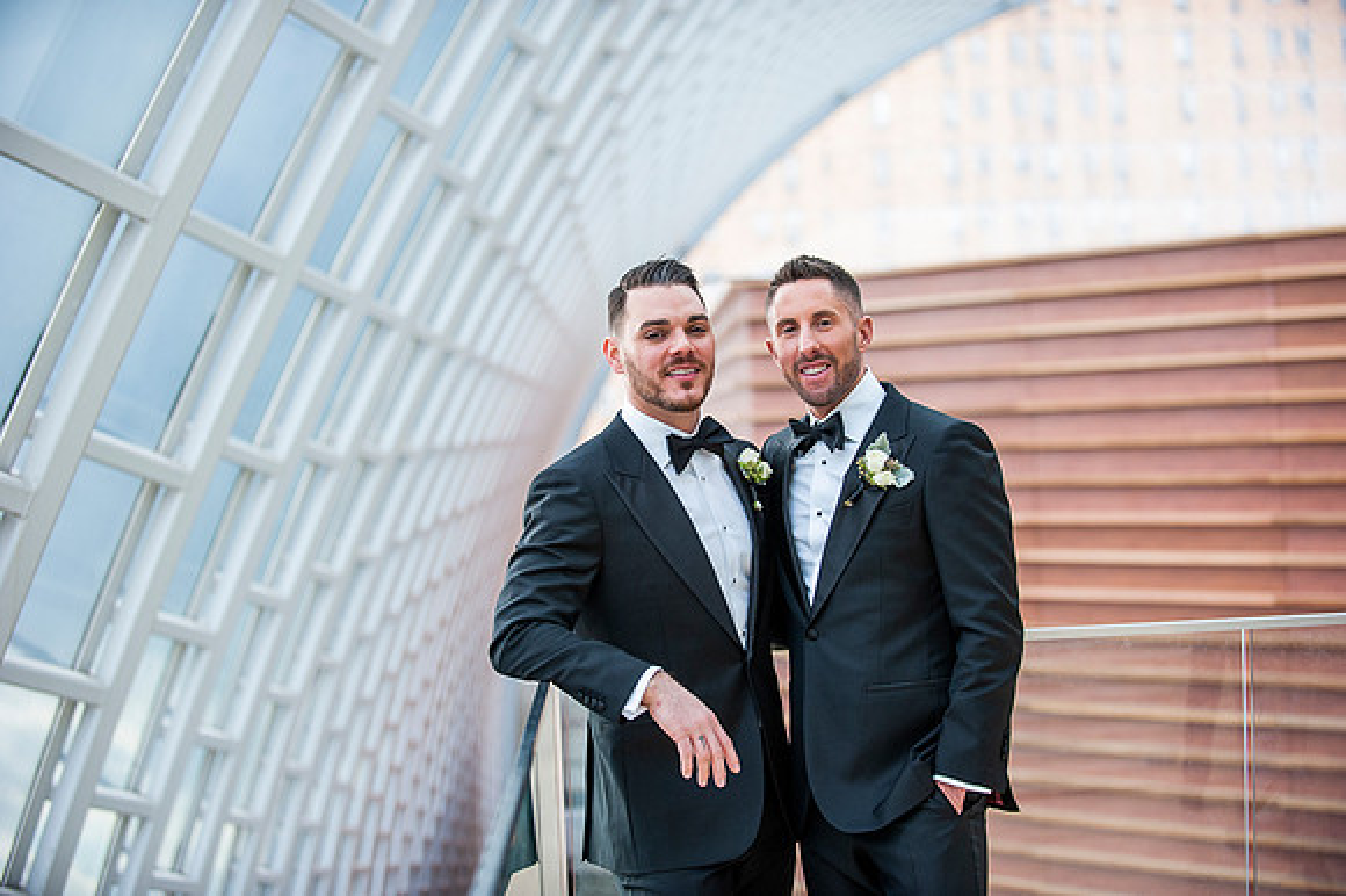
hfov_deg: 28.9
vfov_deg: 19.4
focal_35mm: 70
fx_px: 2616
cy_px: 448
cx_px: 673
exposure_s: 1/500
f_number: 2.8
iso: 800
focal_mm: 70
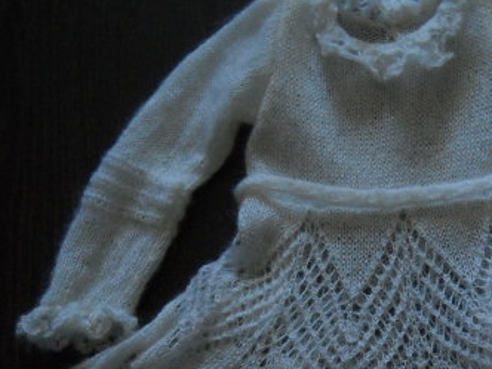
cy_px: 326
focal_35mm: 79
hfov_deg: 24.1
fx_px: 1123
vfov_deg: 18.4
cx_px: 430
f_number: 3.1
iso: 400
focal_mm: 6.72
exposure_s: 1/23
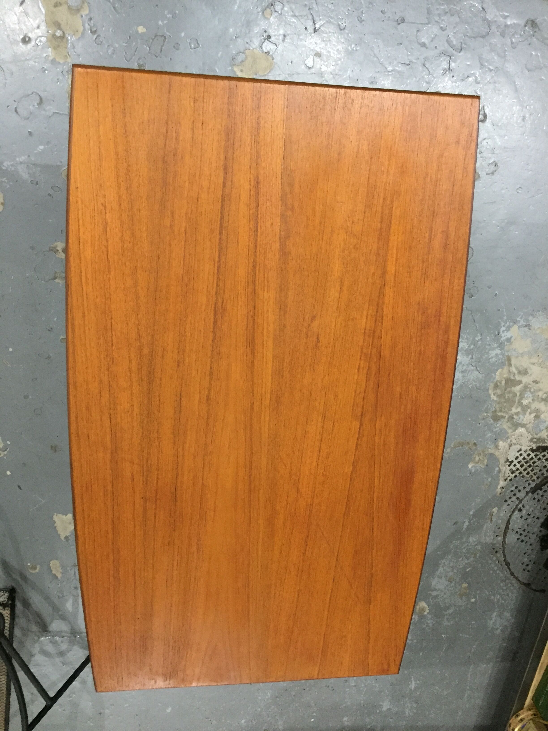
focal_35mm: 29
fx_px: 612
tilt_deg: -70.5
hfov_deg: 48.2
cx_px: 274
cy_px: 366
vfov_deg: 61.7
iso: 250
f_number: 2.2
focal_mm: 4.15
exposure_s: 1/20
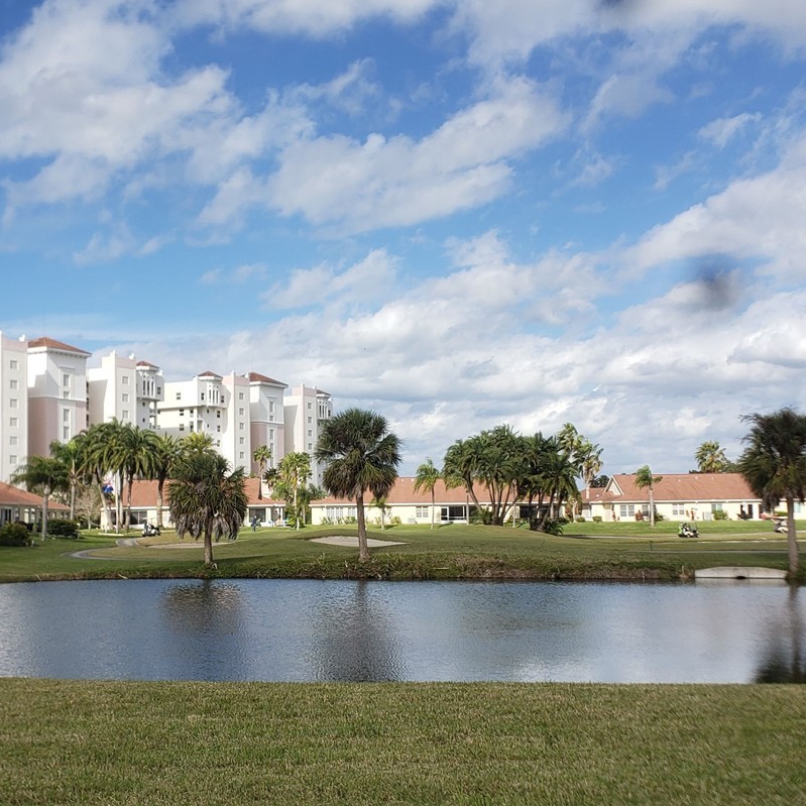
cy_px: 396
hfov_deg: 36.7
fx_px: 1212
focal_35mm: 46
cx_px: 338
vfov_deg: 36.8
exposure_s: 1/2176
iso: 50
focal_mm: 4.3
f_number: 2.4
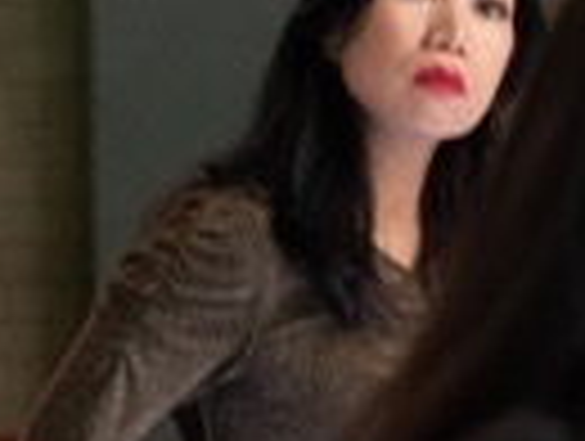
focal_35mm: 258
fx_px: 4368
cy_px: 421
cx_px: 963
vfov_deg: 5.8
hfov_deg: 7.5
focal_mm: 70
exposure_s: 1/200
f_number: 3.2
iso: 6400
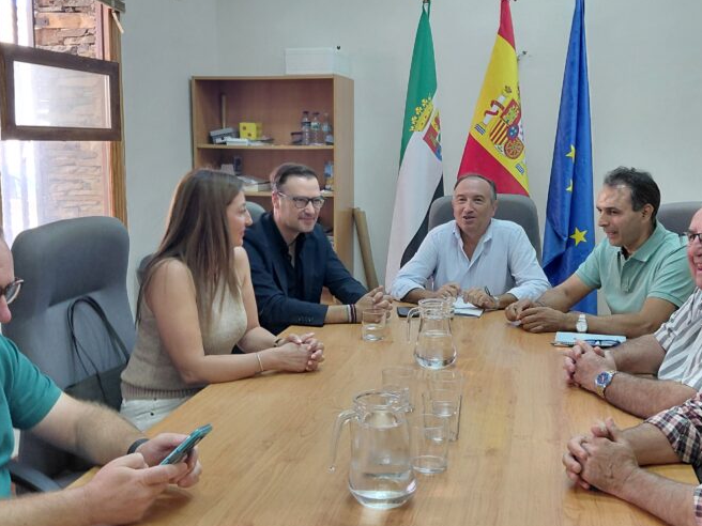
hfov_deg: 47.9
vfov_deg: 36.8
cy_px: 251
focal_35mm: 39
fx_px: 791
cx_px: 340
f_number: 1.8
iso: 250
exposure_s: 1/50.1
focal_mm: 4.69
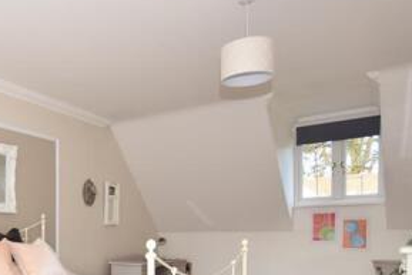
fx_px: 389
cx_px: 38
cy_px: 244
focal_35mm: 34
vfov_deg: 36.6
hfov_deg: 49.5
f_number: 5.6
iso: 400
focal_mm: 10
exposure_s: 1/60
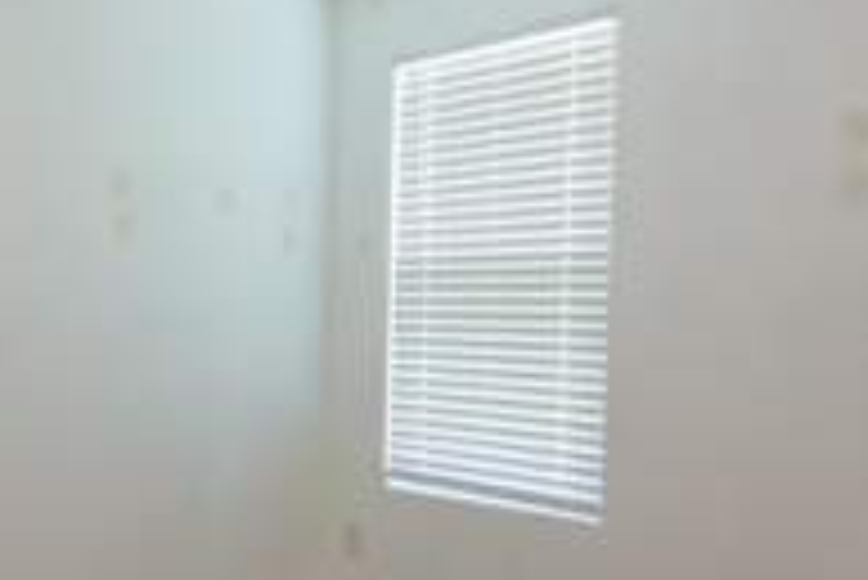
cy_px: 333
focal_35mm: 48
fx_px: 1158
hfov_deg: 39.5
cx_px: 180
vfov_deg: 28.1
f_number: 8
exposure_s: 1/60
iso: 1600
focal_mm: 12
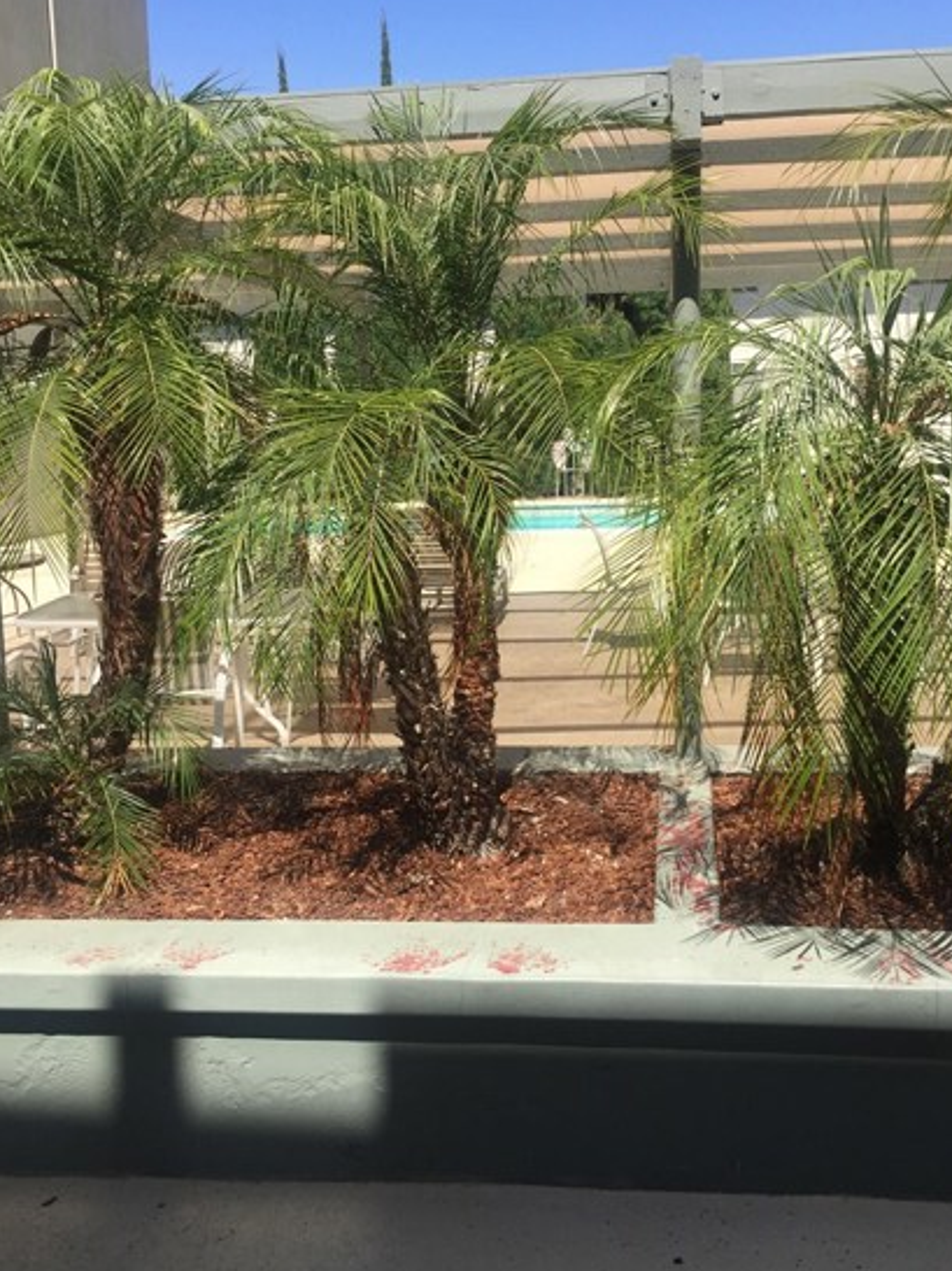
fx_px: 1248
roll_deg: +0.2
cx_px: 535
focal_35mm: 34
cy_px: 589
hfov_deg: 41.7
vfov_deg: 53.9
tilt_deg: -9.9
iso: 32
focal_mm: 4.15
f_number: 2.2
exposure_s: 1/1276
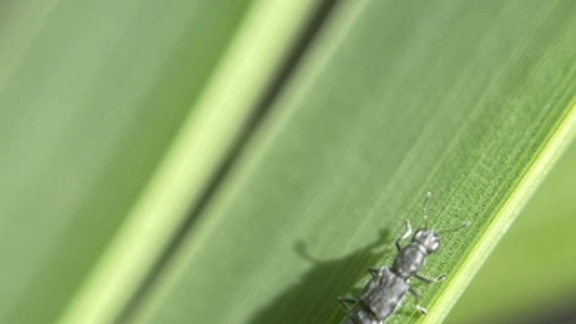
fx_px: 871
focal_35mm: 57
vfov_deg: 20.2
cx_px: 319
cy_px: 349
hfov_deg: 36.6
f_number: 1.6
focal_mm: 4.2
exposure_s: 1/888
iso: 32
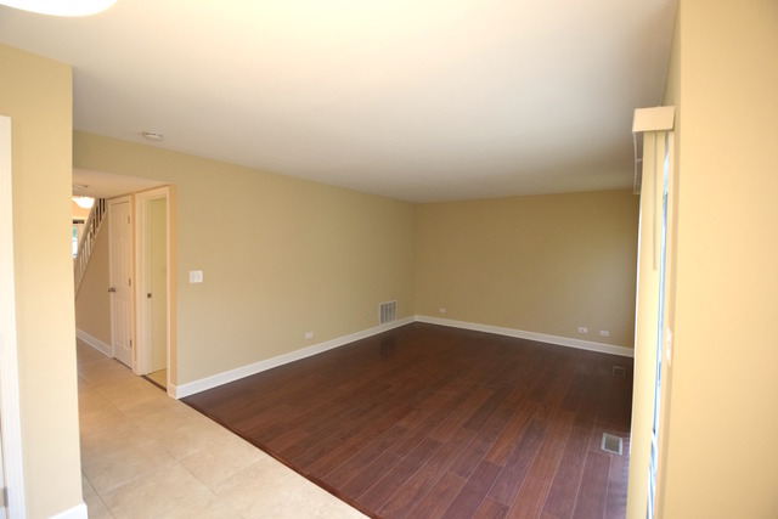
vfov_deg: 77.4
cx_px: 389
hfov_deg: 100.4
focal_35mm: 15
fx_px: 324
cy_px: 260
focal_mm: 10
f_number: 3.5
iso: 1250
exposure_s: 1/60
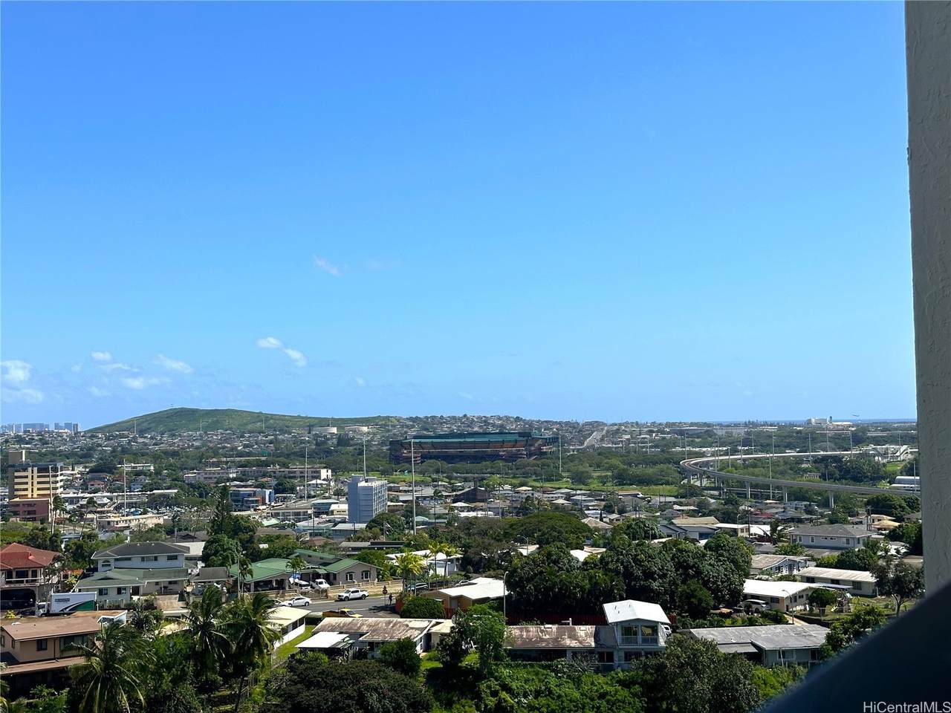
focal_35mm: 48
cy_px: 356
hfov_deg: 39.7
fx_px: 1319
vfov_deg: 30.3
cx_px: 476
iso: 64
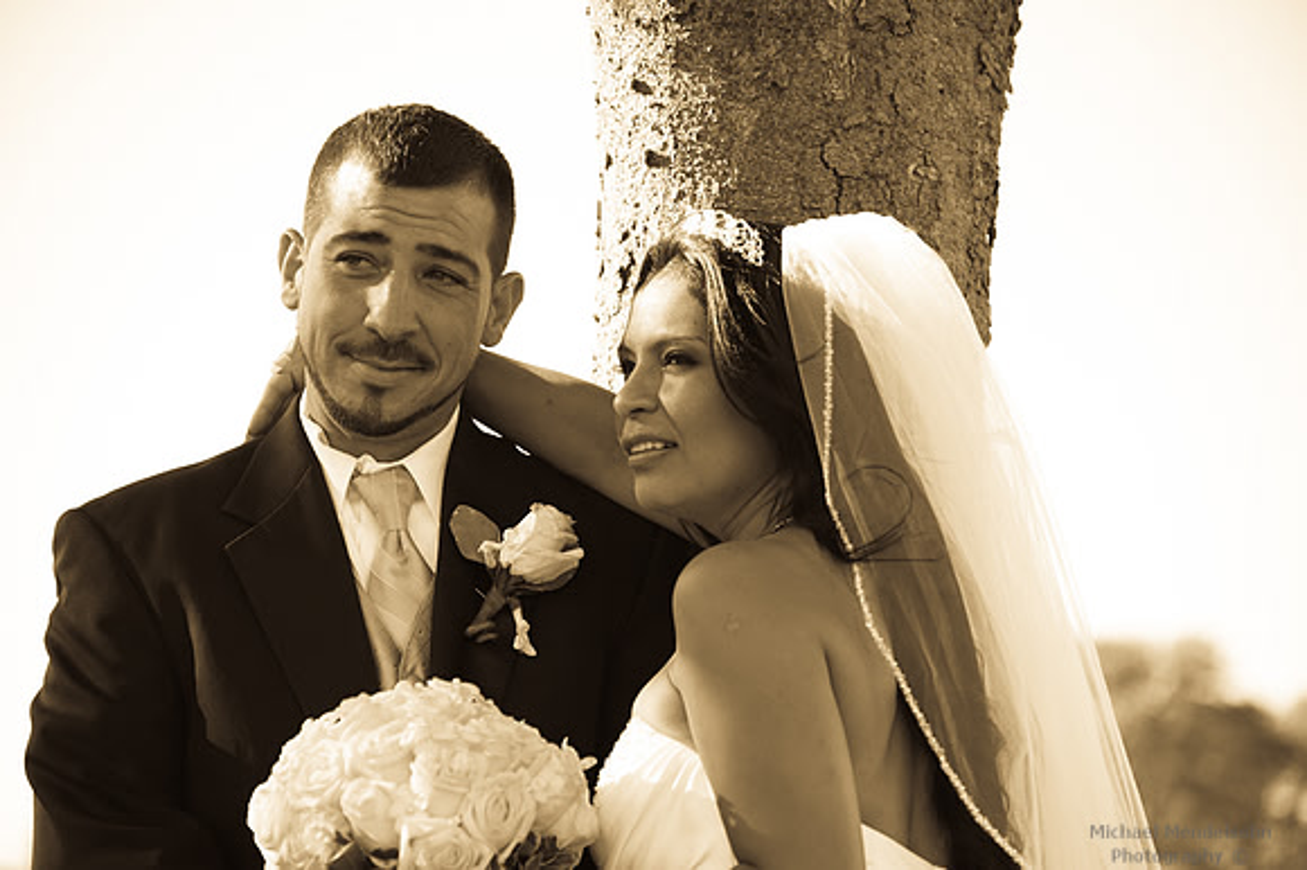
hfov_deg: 16.8
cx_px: 654
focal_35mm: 122
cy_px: 435
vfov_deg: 11.2
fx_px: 4427
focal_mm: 122
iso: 200
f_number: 5
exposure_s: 1/320
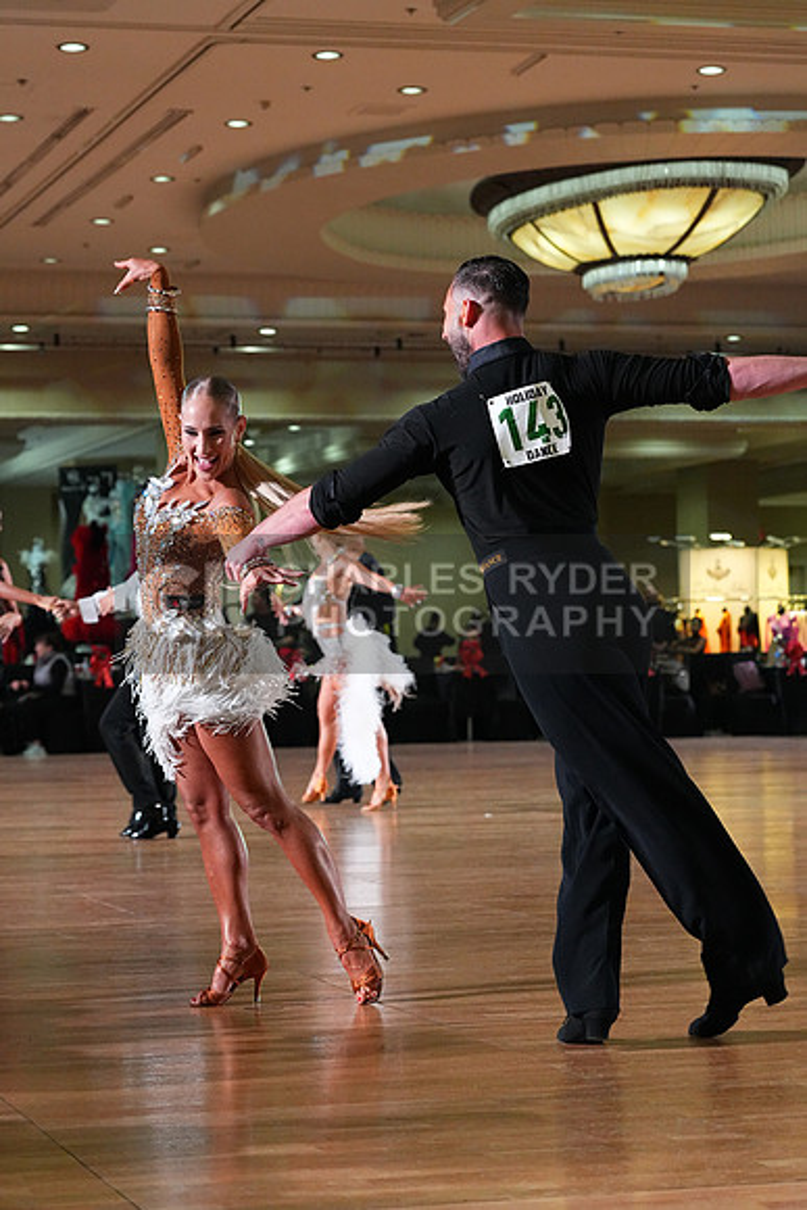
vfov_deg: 23.1
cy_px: 605
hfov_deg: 15.5
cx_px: 404
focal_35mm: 88
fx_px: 2957
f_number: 5.6
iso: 8000
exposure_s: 1/400
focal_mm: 88
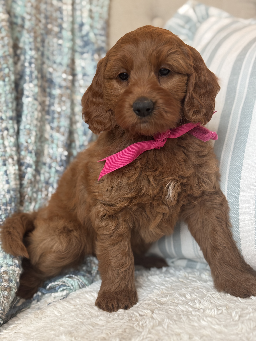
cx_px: 128
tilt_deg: -9.0
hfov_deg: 30.3
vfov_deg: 39.7
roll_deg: +3.4
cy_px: 170
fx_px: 473
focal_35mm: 48
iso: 160
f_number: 1.78
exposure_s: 1/60
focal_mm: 6.76
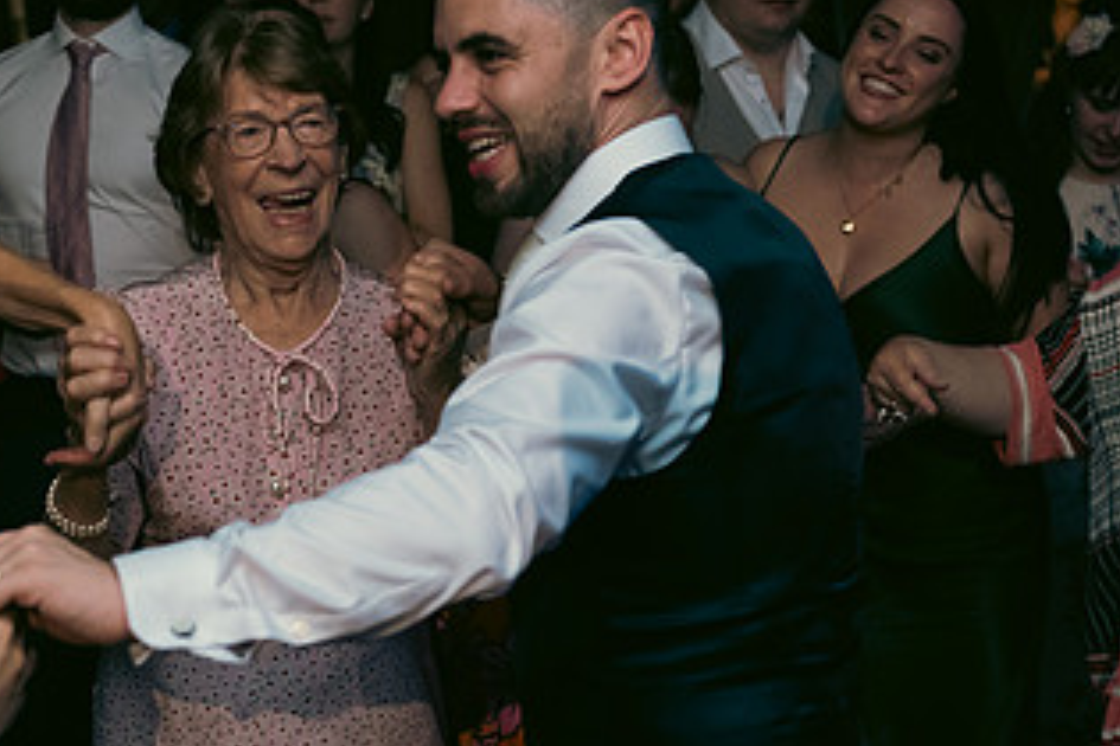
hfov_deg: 28.1
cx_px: 181
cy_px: 332
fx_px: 2178
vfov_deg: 19.5
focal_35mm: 70
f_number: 3.5
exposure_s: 1/160
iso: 800
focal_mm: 38
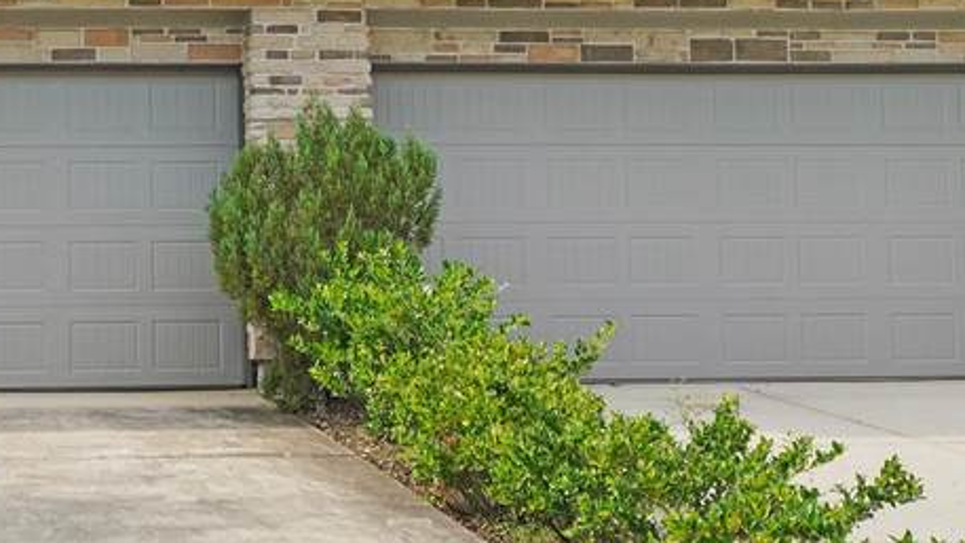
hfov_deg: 22.2
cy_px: 27
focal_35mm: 94
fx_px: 2405
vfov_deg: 12.7
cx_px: 108
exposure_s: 1/6000
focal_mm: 32
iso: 800
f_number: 4
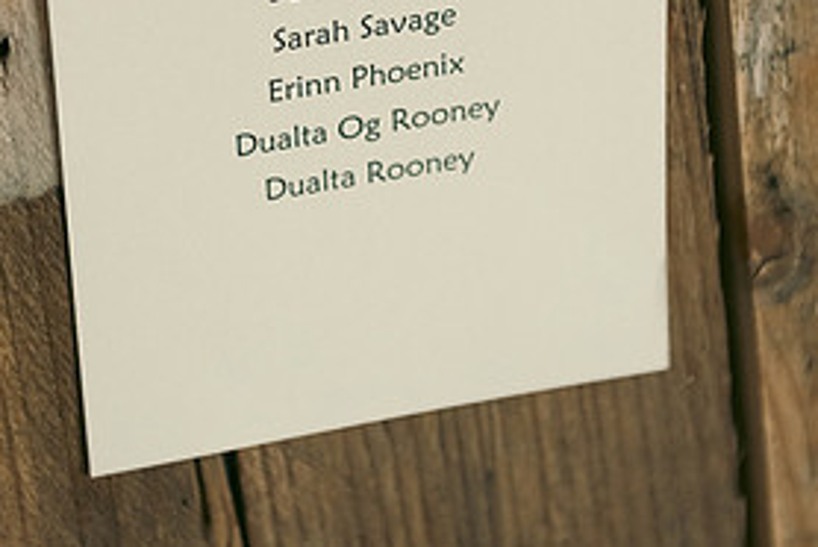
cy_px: 1
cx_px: 330
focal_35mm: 146
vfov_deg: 9.4
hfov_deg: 14.0
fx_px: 3321
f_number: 3.5
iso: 640
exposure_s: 1/800
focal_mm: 70
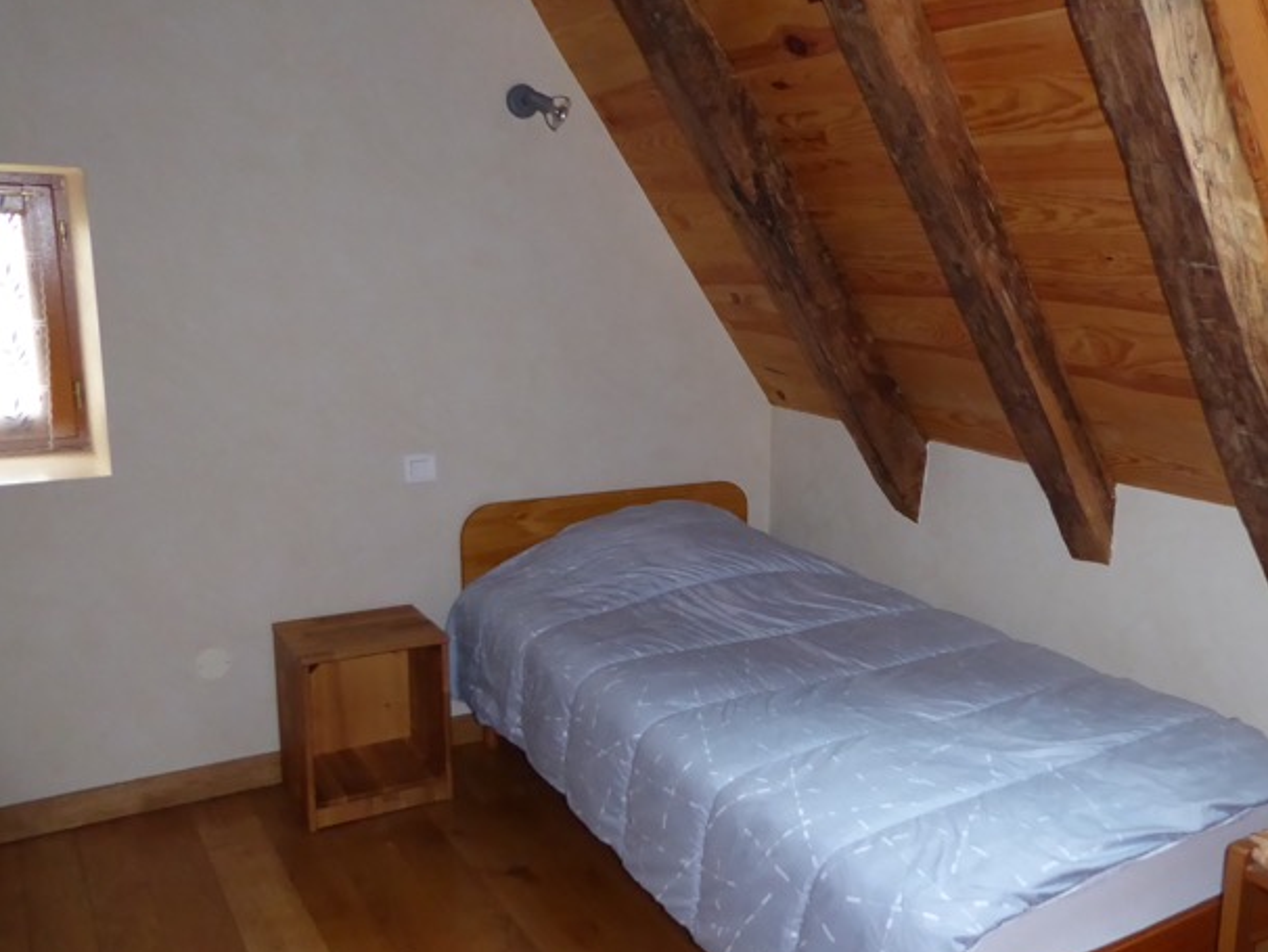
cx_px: 801
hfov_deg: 54.6
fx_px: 1209
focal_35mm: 33
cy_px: 502
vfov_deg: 43.0
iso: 640
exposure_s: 1/60
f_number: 3.3
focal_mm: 4.3
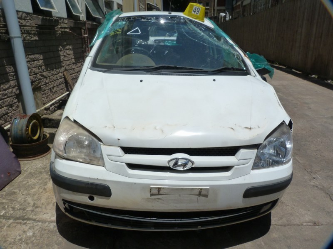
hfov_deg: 69.4
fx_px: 240
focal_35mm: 25
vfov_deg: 54.9
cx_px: 166
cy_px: 124
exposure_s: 1/800
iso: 125
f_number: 5.6
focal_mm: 4.5
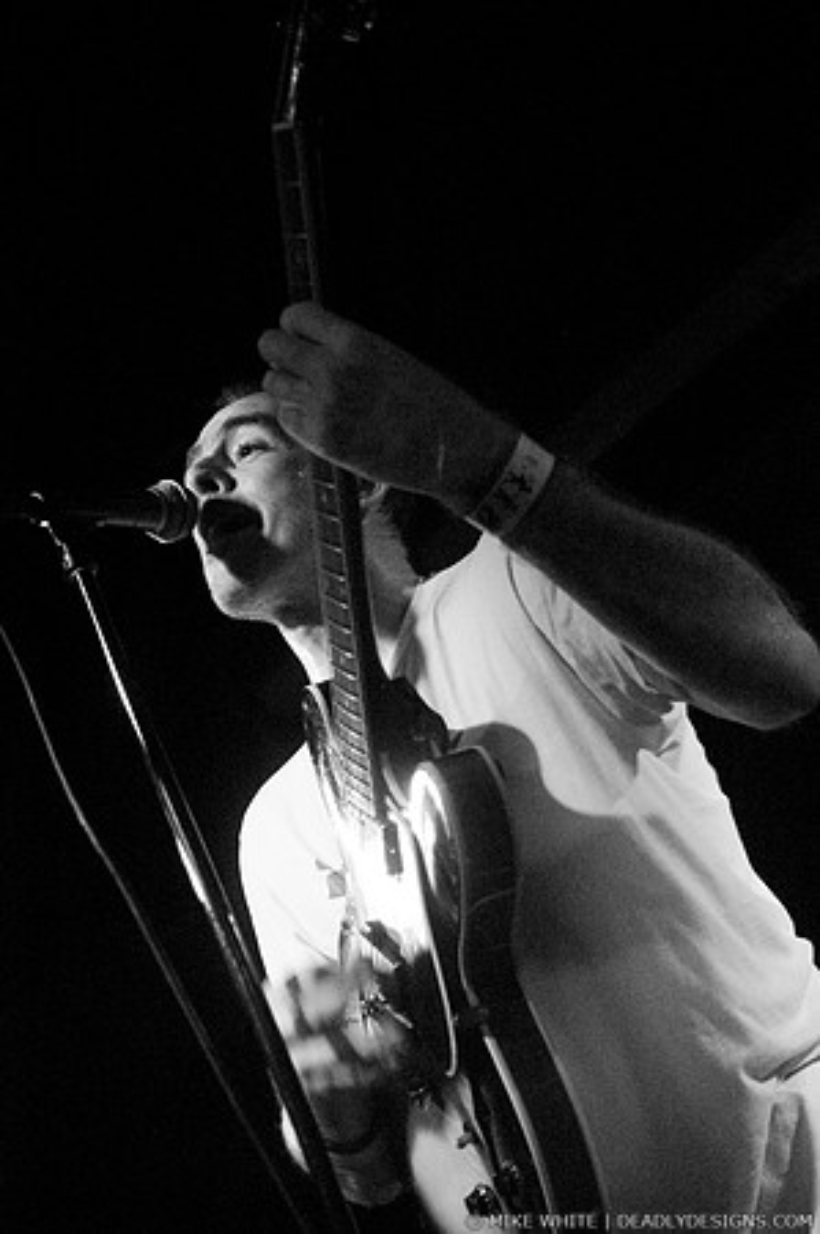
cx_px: 410
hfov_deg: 25.7
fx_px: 1798
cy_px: 617
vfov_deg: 37.9
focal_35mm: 52
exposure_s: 1/80
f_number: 2.8
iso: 1600
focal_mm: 35
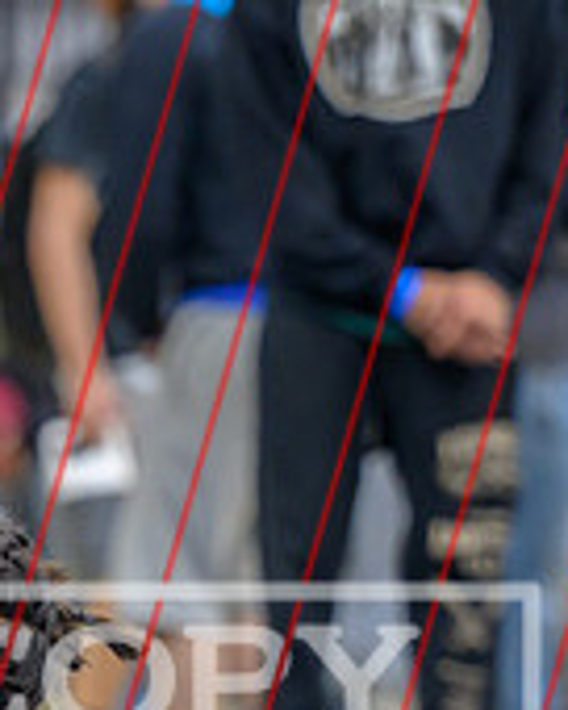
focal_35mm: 433
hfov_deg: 3.6
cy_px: 810
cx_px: -304
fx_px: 9099
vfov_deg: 4.5
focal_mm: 115
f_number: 2.8
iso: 2500
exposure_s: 1/640
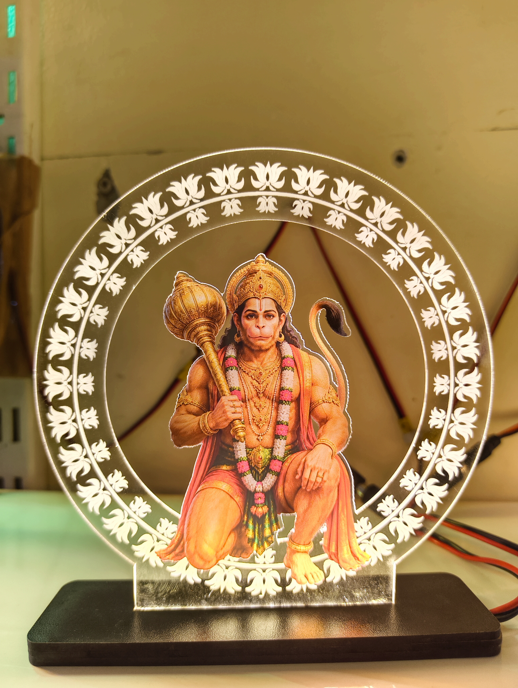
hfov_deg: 56.9
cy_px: 344
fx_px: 478
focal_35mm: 24
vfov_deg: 71.5
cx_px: 259
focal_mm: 5.56
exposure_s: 1/100
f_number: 1.87
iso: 407
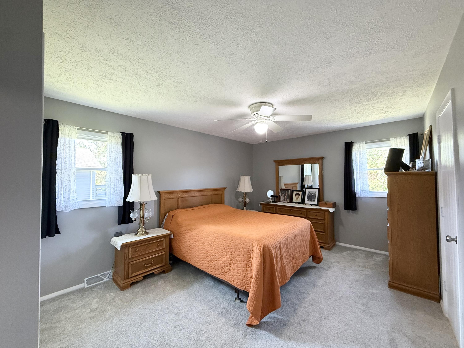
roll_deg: +0.2
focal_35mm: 14
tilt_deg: +2.1
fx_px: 188
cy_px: 174
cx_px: 232
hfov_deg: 102.1
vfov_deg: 85.7
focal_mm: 2.22
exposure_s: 1/60
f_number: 2.2
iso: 500
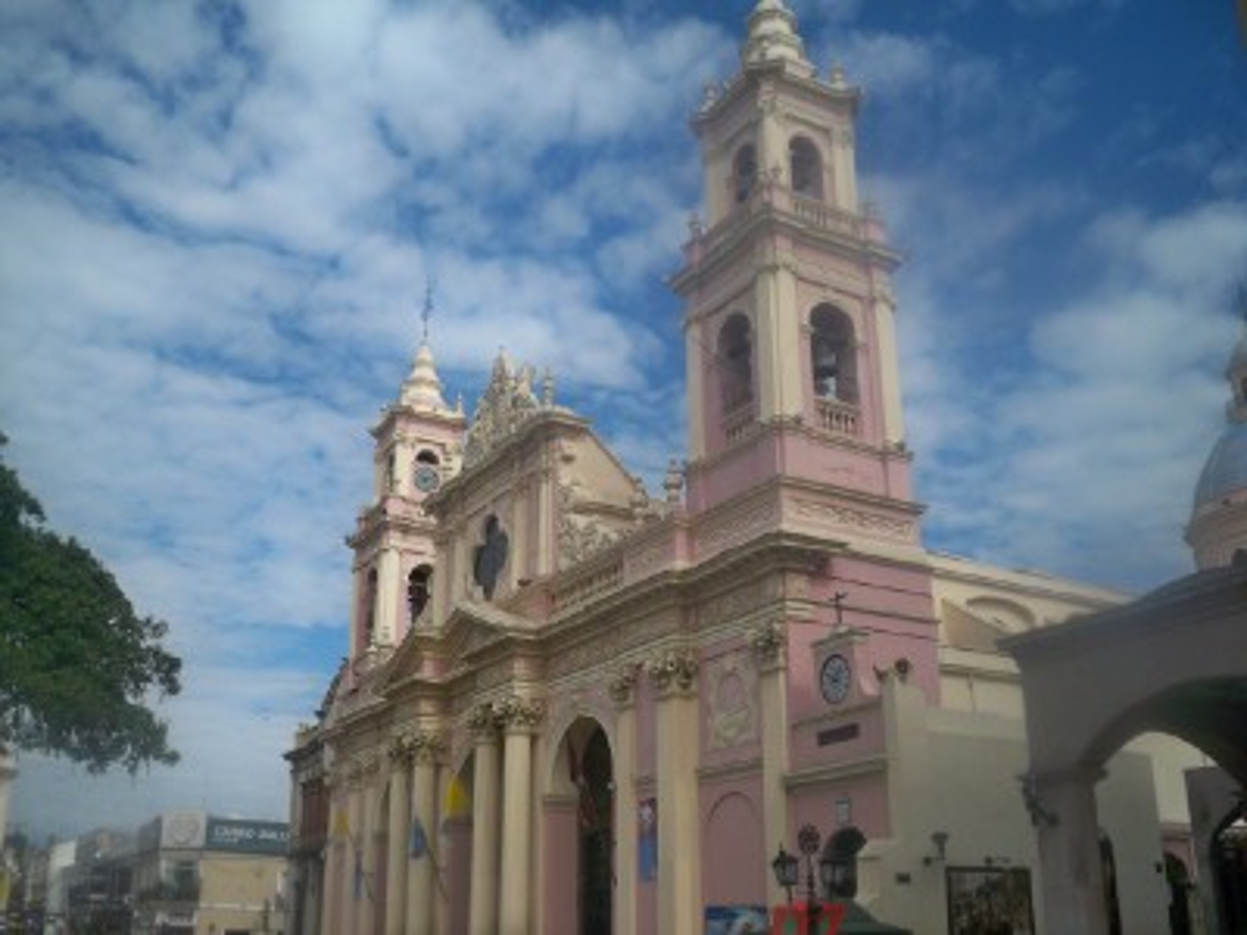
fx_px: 1261
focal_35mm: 35
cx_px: 624
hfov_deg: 52.6
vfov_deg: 40.7
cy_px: 468
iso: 64
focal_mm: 6.3
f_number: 4.7
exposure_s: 1/640
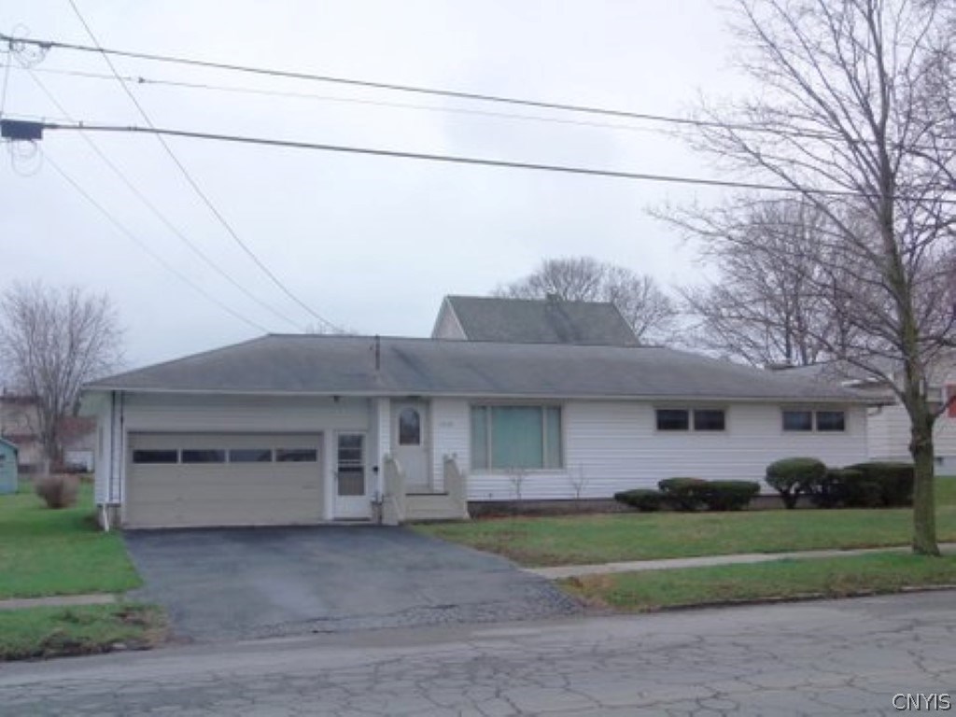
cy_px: 358
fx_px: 1132
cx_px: 478
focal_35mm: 41
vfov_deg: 35.1
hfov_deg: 45.8
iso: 100
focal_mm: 7.2
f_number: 3.6
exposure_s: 1/400
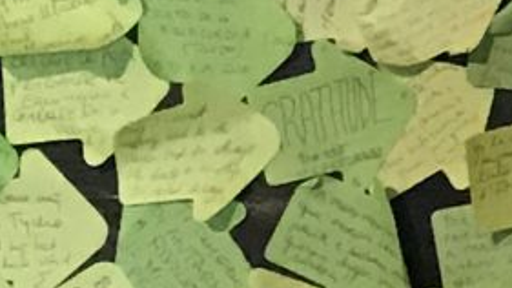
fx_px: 3774
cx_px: 1164
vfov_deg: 4.3
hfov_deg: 7.3
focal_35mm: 278
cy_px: -117
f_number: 1.8
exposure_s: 1/17
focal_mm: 3.99
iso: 100
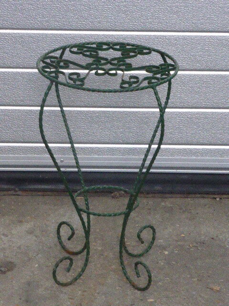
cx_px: 114
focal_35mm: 160
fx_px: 1411
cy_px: 153
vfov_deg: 12.3
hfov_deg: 9.3
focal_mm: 25.9
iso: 1600
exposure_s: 1/50
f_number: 5.4
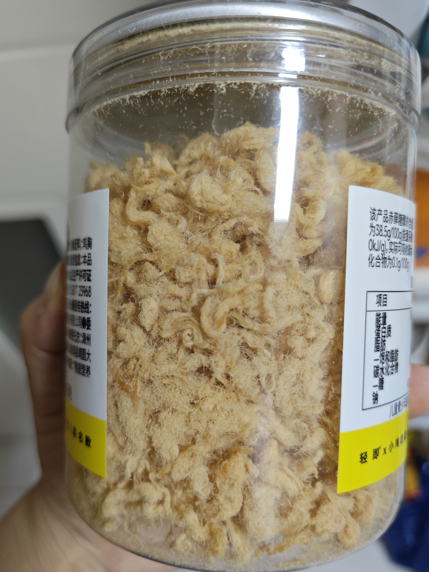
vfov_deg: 69.4
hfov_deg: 54.9
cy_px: 290
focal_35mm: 25
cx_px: 206
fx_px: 413
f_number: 1.8
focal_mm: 5.43
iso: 320
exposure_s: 1/60
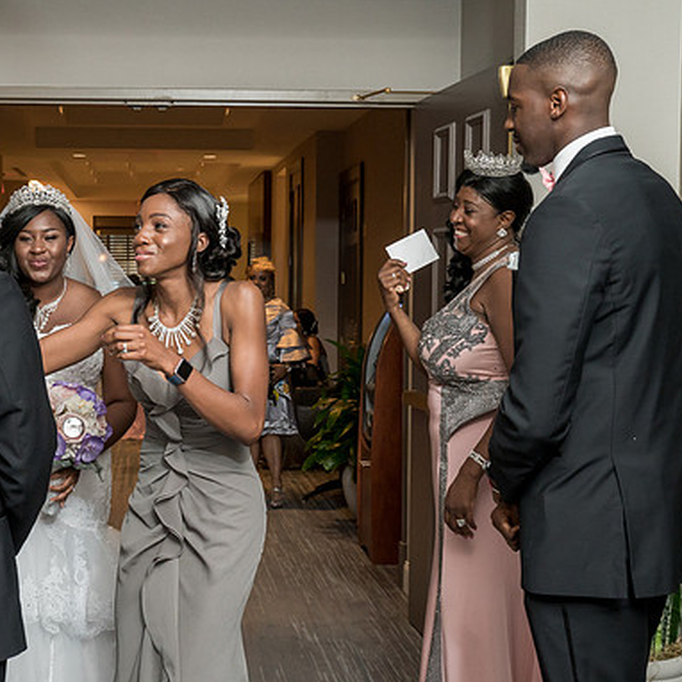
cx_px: 162
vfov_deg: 30.5
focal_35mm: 56
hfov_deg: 30.0
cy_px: 307
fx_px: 1248
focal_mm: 38
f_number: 7.1
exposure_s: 1/200
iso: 2000
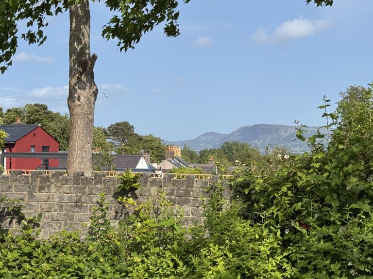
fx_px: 690
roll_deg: -0.1
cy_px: 160
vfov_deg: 22.9
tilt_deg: -0.5
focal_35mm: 64
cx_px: 174
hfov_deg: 30.3
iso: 64
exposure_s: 1/5376
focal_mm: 6.76
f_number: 1.78
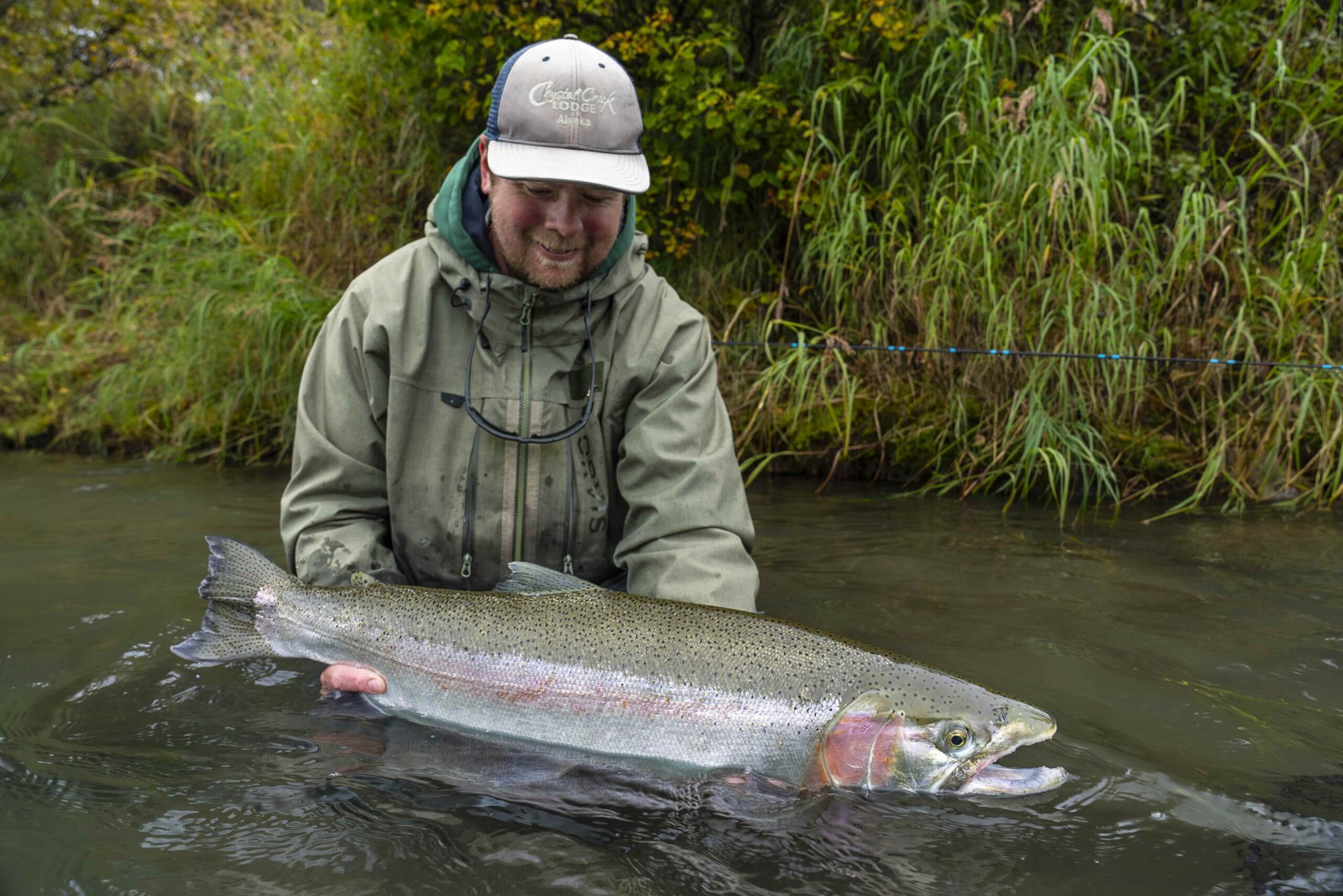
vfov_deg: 53.2
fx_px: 896
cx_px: 672
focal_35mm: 24
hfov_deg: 73.7
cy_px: 448
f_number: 6.3
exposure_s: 1/250
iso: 1250
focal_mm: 24
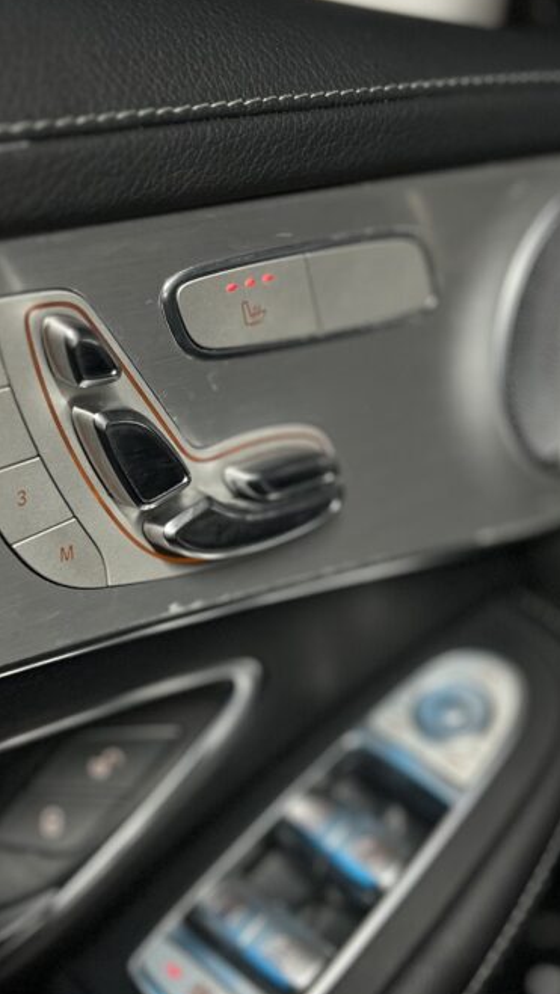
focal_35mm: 44
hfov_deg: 27.1
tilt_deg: -19.1
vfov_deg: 46.3
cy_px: 558
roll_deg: -0.2
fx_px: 1161
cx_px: 240
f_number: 1.5
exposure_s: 1/60
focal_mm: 5.7
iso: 400
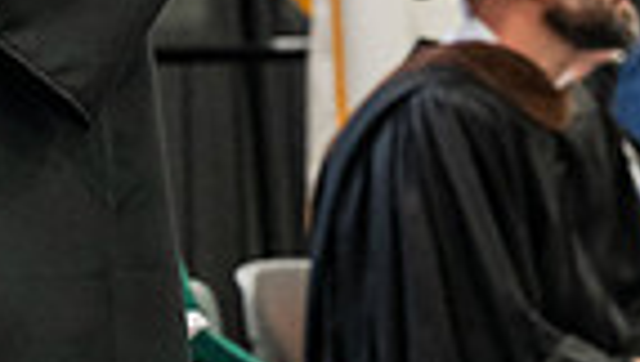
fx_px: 6120
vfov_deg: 3.4
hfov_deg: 5.9
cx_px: -591
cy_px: -351
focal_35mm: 360
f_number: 4.5
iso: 4000
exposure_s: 1/200
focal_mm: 85
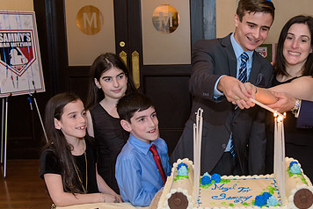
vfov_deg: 23.8
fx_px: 496
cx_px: 232
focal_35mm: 57
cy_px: 105
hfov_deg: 34.3
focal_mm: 35
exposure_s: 1/125
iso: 1600
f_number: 3.2
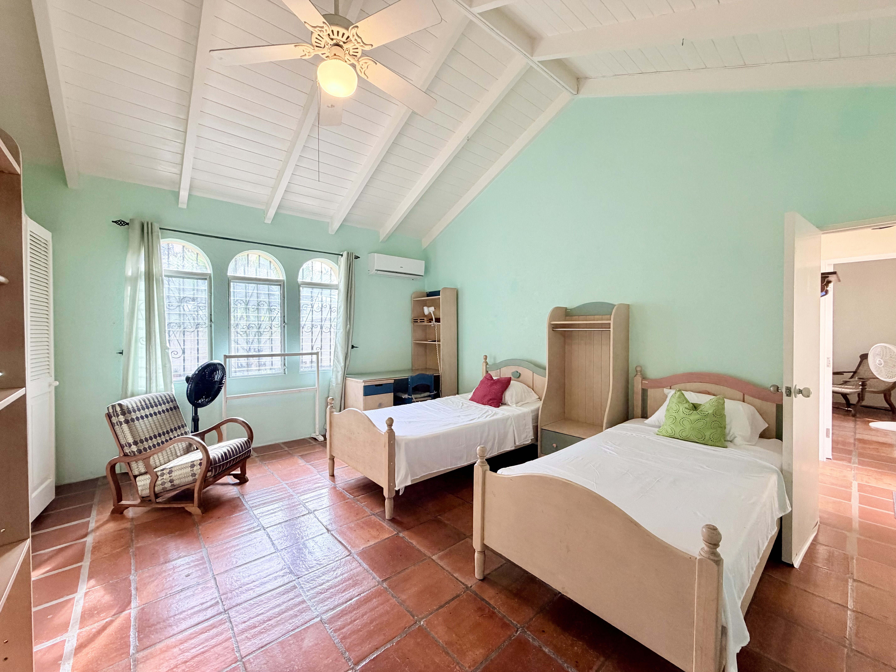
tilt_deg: -1.2
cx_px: 448
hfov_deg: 102.1
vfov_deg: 85.7
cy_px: 336
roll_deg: +0.3
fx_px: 362
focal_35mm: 14
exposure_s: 1/121
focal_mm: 2.22
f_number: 2.2
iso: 320
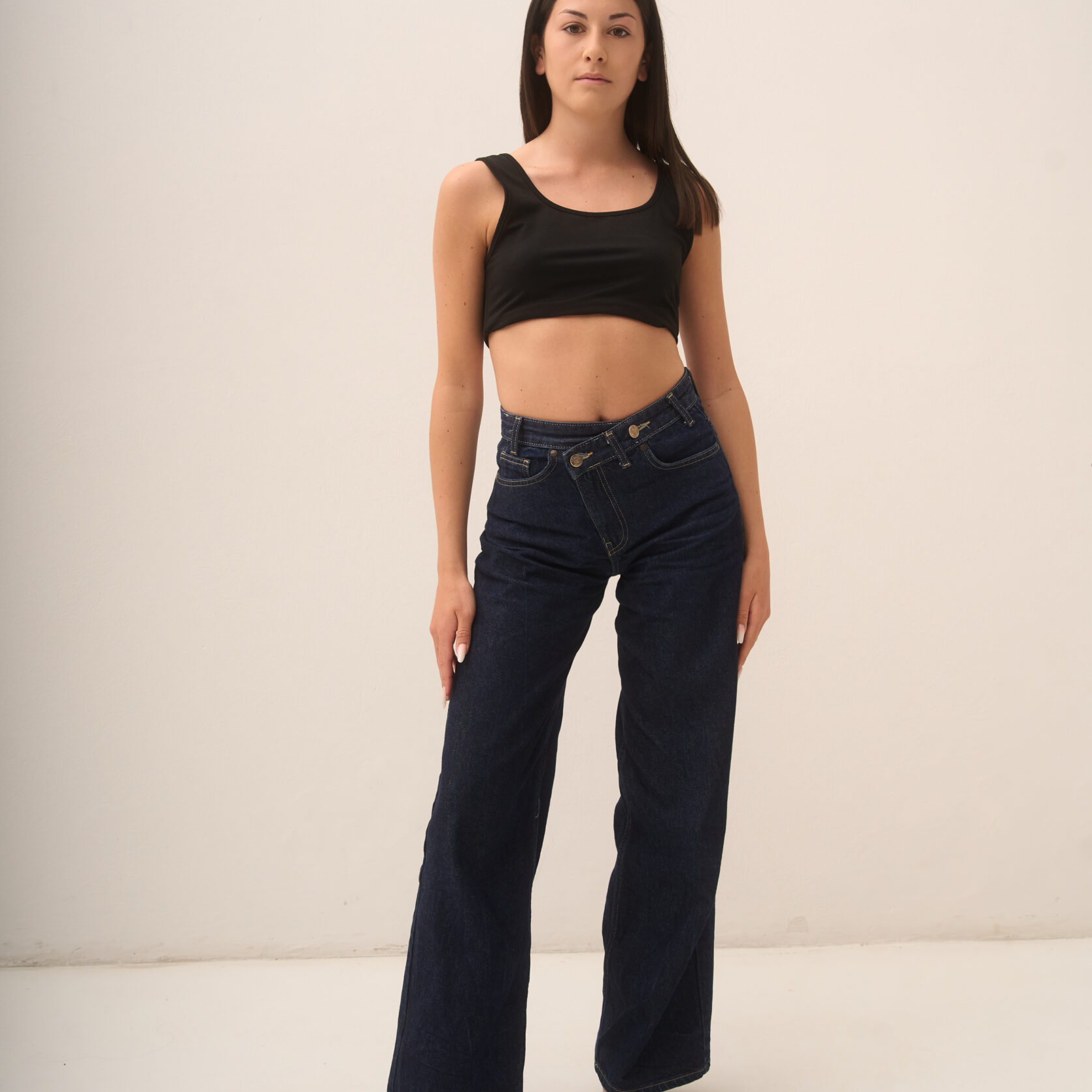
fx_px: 1535
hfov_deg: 39.2
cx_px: 542
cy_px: 477
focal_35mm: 43
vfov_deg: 39.1
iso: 500
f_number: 6.3
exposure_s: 1/250
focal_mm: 33
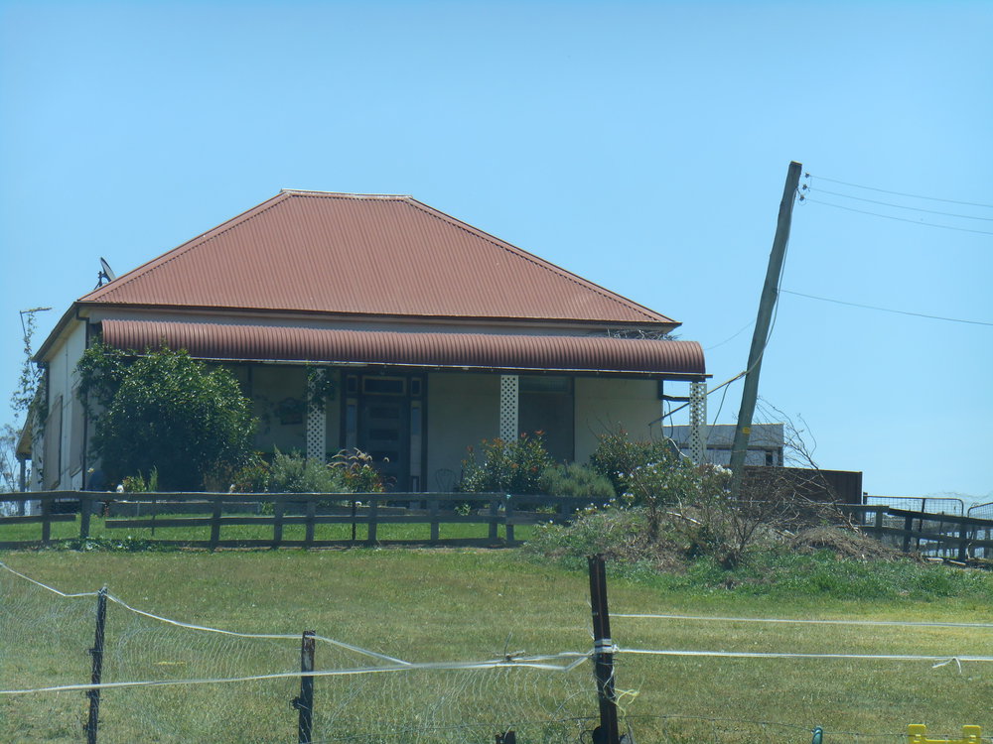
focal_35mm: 121
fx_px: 3471
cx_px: 496
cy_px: 372
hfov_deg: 16.3
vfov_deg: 12.2
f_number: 5.4
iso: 80
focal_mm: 21.5
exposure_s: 1/250
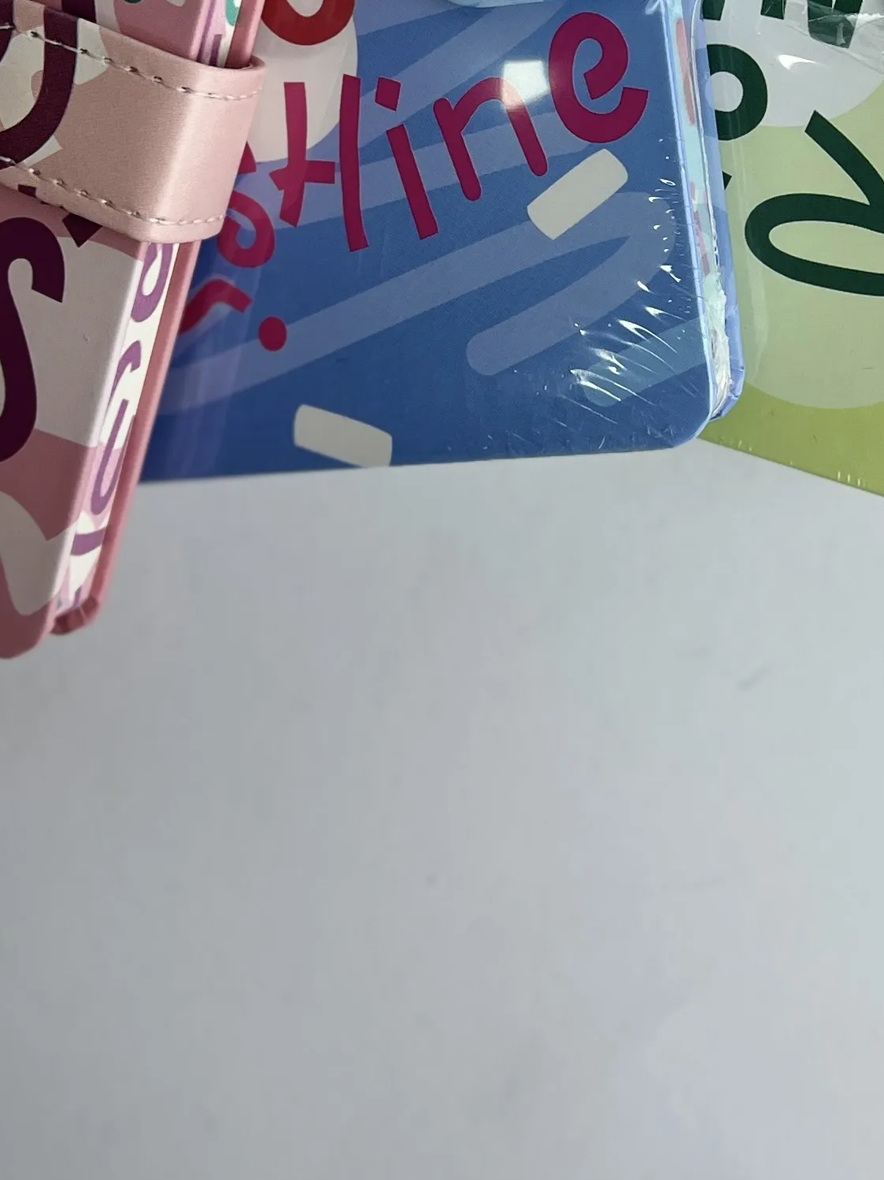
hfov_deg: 20.8
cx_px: 662
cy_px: 32
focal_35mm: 70
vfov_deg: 26.5
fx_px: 2384
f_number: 1.5
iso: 50
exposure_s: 1/1089
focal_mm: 5.7
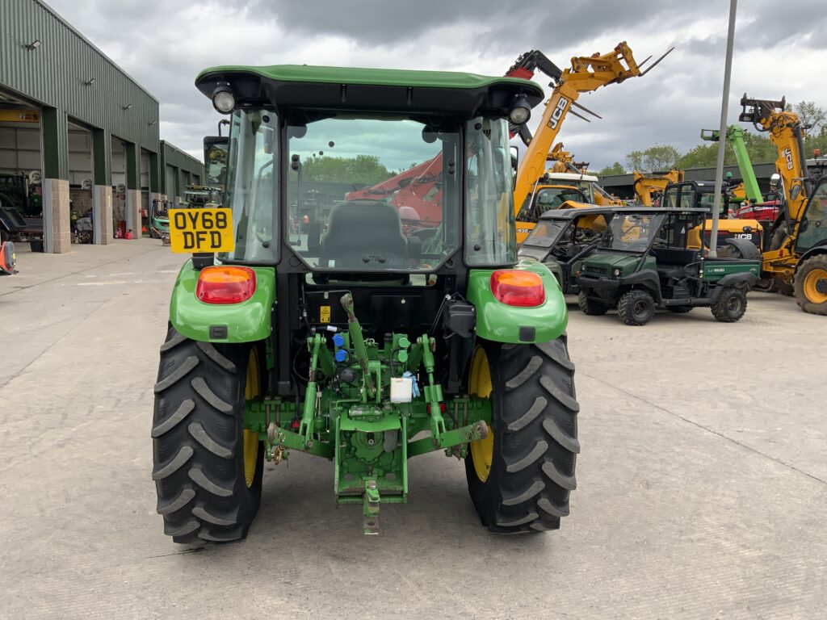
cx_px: 414
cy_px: 310
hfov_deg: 61.7
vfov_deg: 48.2
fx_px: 693
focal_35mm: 29
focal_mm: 3
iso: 16
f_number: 1.8
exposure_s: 1/380
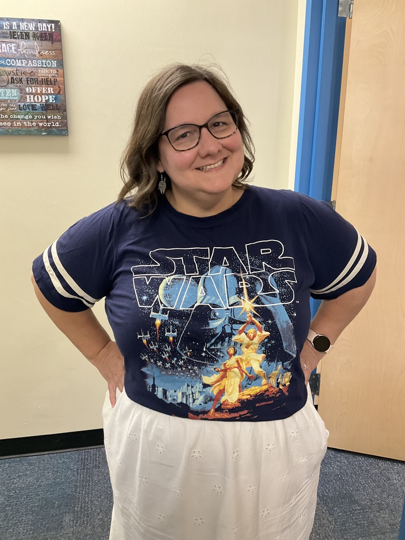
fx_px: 452
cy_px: 270
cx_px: 202
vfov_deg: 61.7
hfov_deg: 48.2
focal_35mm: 29
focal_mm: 3
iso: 160
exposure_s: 1/60
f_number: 1.8
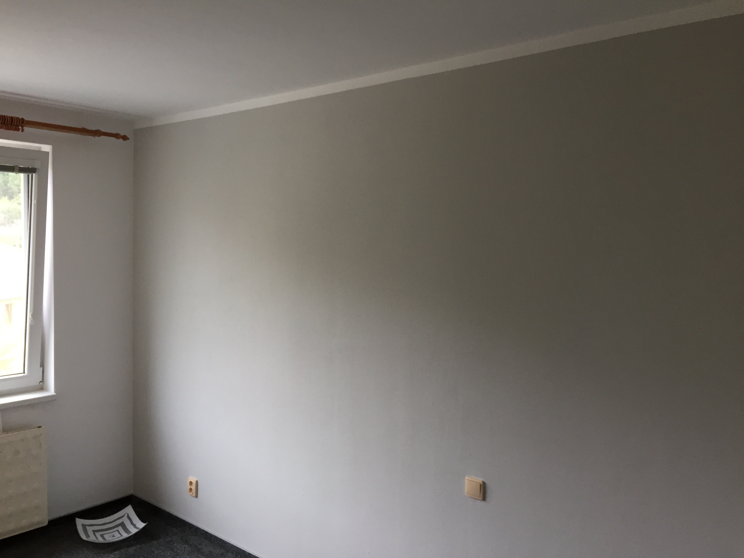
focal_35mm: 29
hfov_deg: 61.7
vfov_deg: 48.2
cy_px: 279
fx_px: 623
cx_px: 372
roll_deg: -1.4
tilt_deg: -3.7
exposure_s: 1/33
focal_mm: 4.15
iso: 50
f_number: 2.2
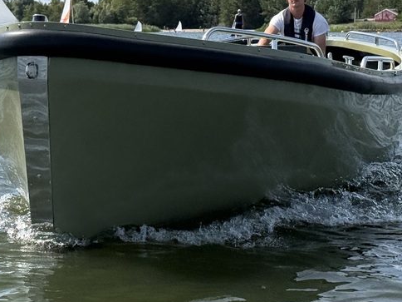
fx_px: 1382
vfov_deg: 12.4
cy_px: 47
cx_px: 210
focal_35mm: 119
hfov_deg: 16.6
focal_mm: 6.76
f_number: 1.78
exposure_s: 1/8772
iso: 80
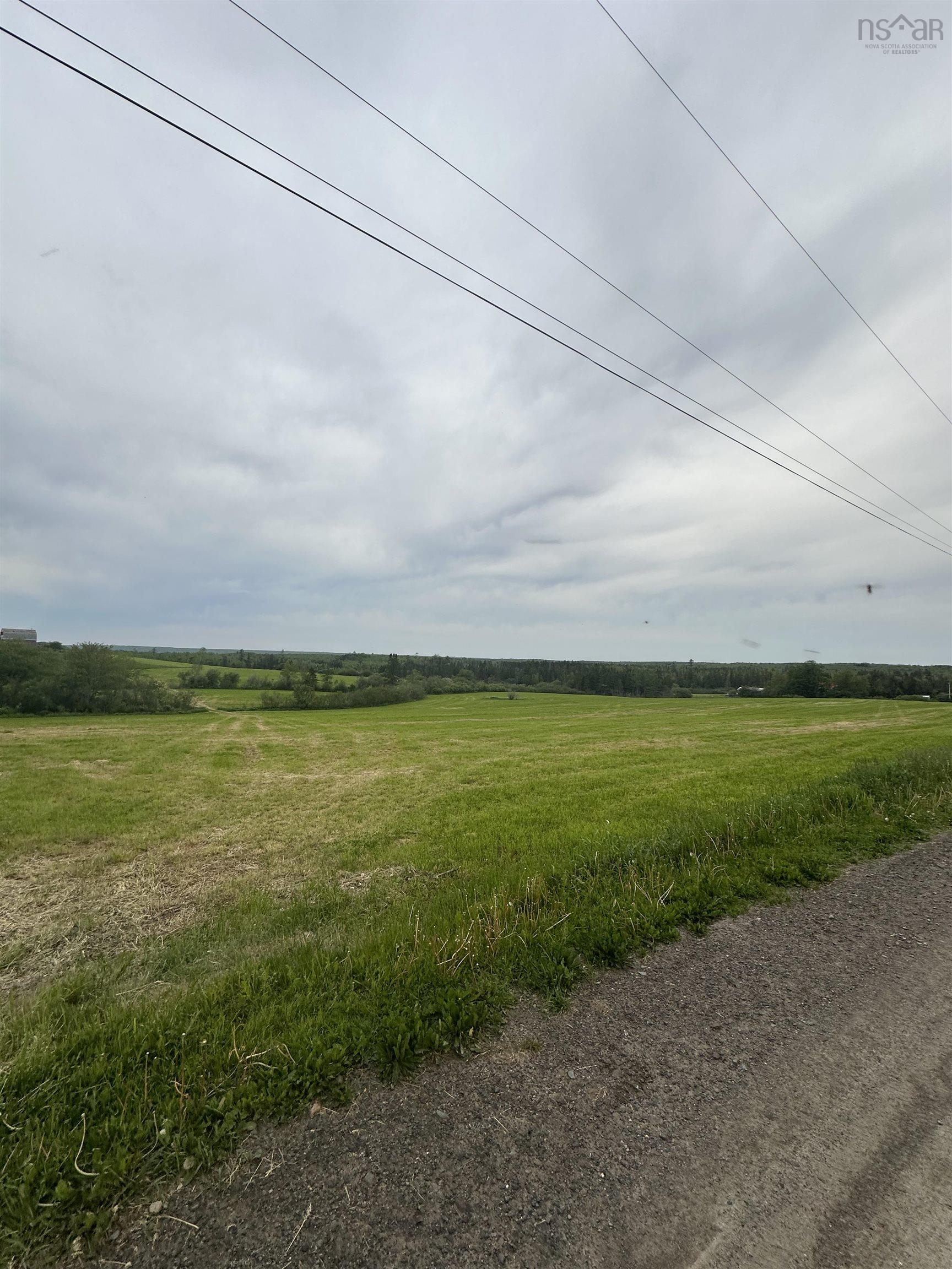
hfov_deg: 85.7
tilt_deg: +5.2
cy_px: 634
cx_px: 476
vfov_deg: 102.1
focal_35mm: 14
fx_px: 513
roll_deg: -1.9
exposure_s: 1/102
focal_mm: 2.22
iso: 40
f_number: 2.2
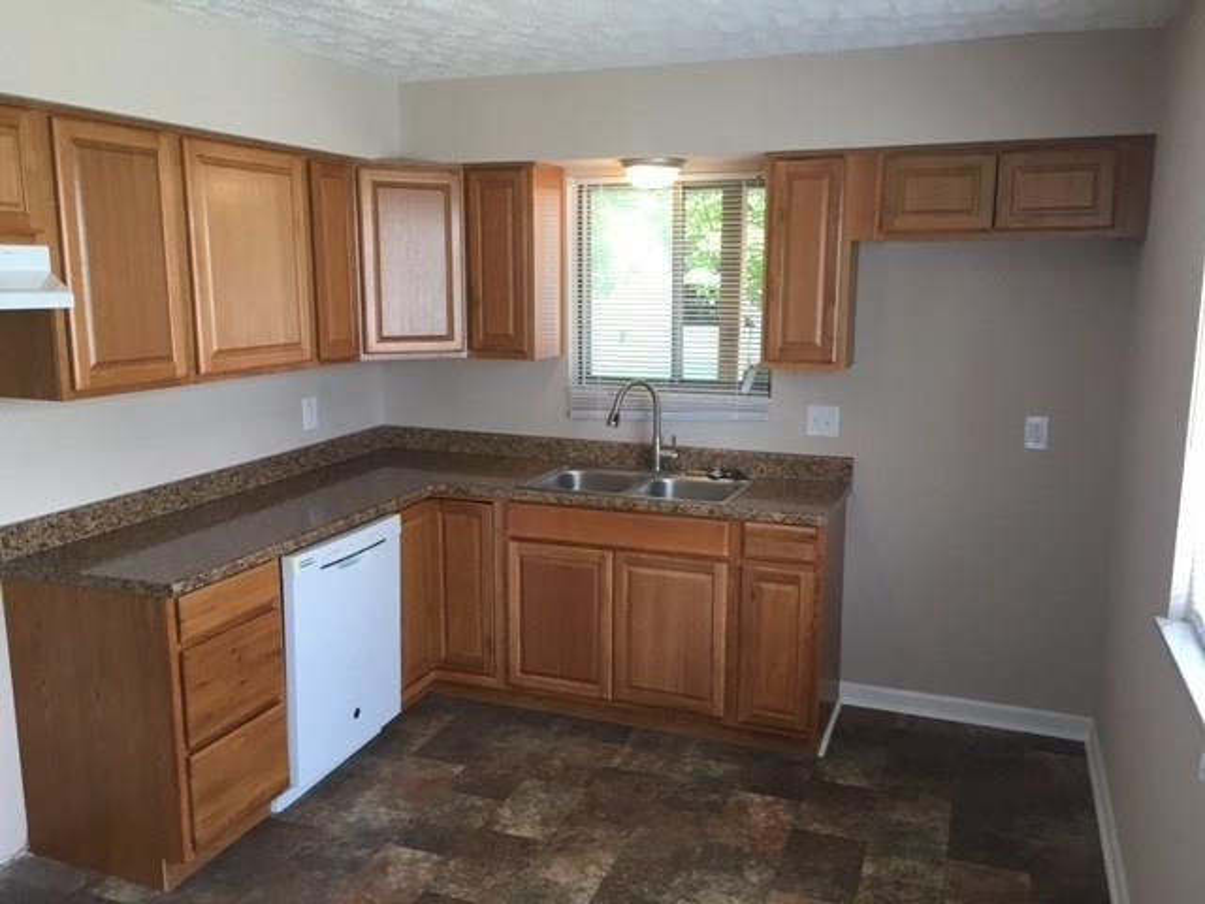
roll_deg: +1.0
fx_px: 1010
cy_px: 452
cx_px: 602
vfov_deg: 48.2
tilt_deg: -9.4
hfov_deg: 61.7
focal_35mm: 29
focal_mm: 4.15
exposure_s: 1/30
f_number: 2.2
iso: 32
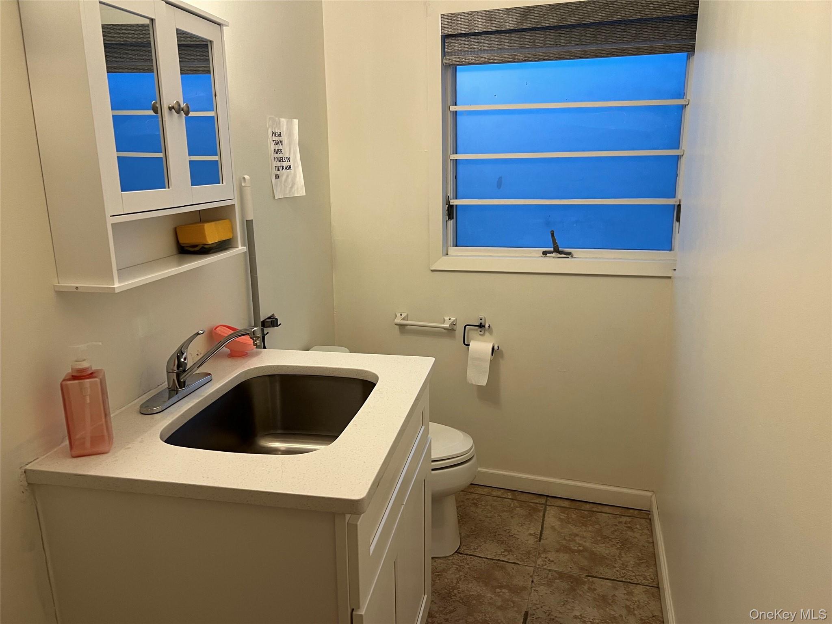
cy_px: 312
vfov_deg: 53.1
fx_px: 625
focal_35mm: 26
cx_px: 416
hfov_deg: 67.3
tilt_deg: -14.2
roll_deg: +1.1
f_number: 1.5
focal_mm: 5.7
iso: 100
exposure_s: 1/60
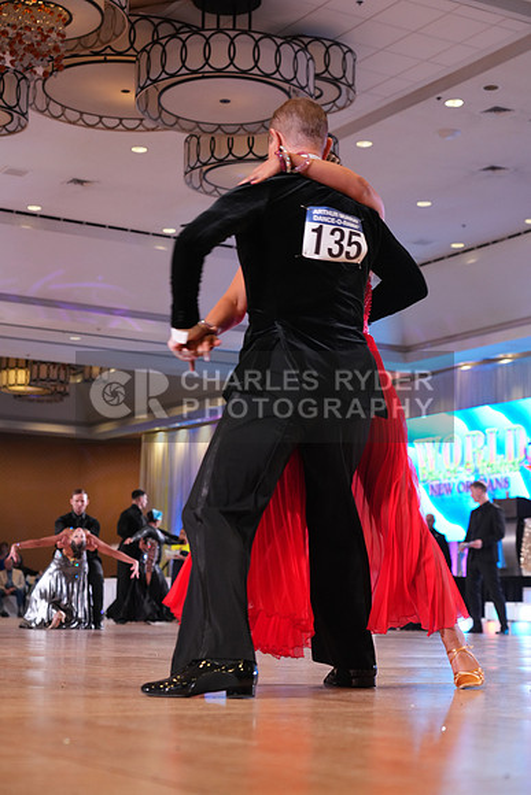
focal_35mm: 61
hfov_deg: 22.3
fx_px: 1349
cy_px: 398
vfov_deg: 32.9
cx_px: 266
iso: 2000
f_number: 4
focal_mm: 61
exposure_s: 1/320
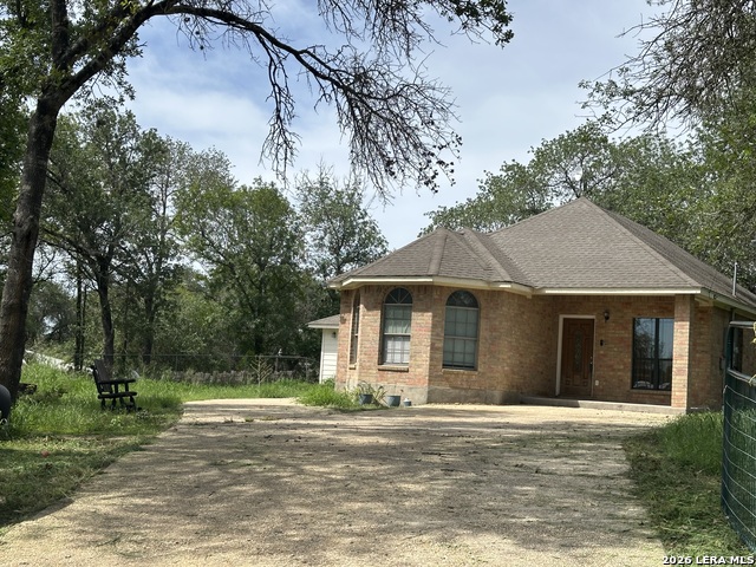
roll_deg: -3.8
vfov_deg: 30.3
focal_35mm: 48
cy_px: 284
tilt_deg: +6.2
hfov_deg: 39.7
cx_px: 378
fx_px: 1048
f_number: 1.78
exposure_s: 1/2532
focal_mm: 6.86
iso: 64
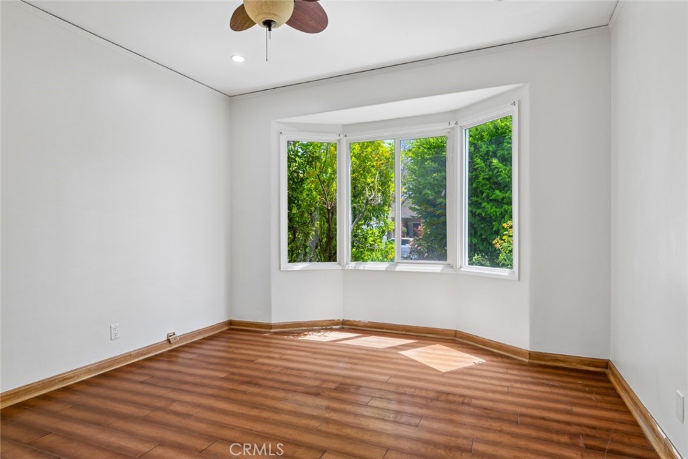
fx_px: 373
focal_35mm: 20
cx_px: 344
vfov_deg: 63.2
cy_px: 230
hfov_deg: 85.4
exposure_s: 1/20
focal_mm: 19.5
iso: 320
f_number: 9
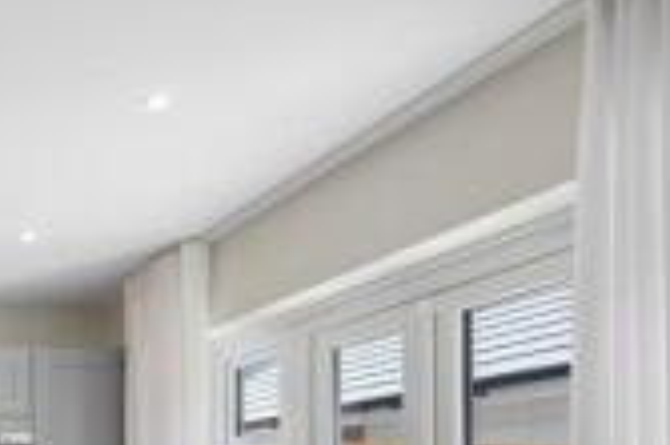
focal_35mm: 40
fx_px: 744
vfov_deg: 29.8
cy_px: 495
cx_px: -213
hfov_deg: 33.9
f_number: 4.5
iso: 200
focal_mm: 14
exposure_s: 1/80
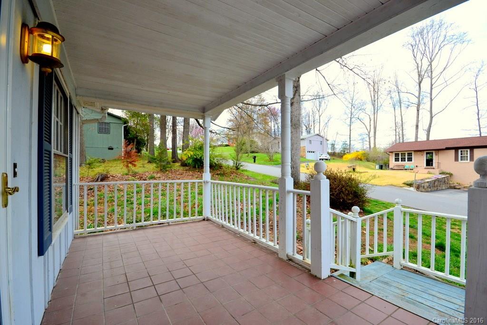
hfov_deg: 100.4
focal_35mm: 15
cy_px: 162
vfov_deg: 77.3
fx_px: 203
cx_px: 244
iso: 400
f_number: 9
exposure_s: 1/160
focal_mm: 10
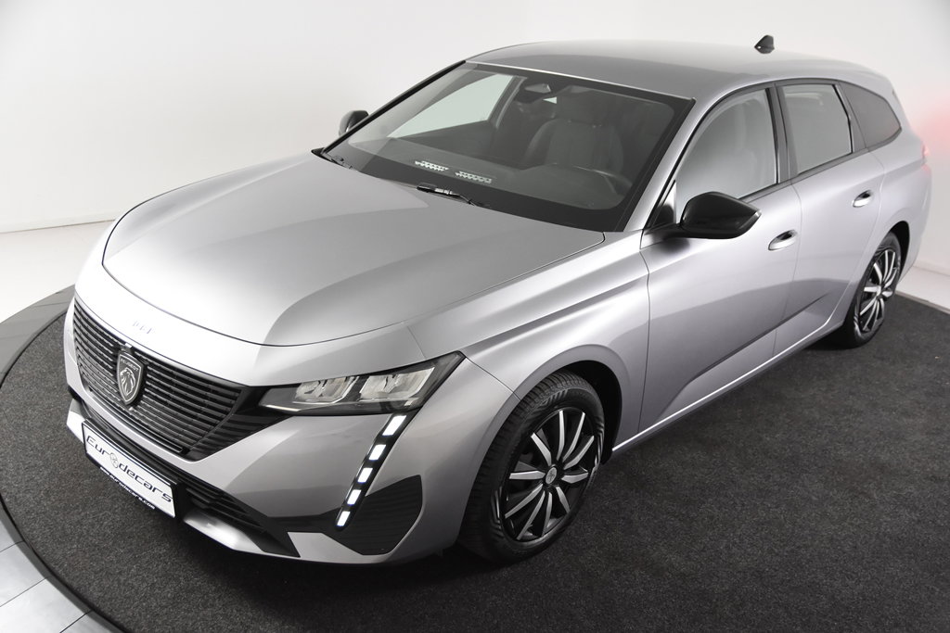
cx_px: 475
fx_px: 950
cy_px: 316
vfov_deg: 36.9
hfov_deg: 53.1
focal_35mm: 36
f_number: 3.5
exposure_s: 1/50
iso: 1600
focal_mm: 24
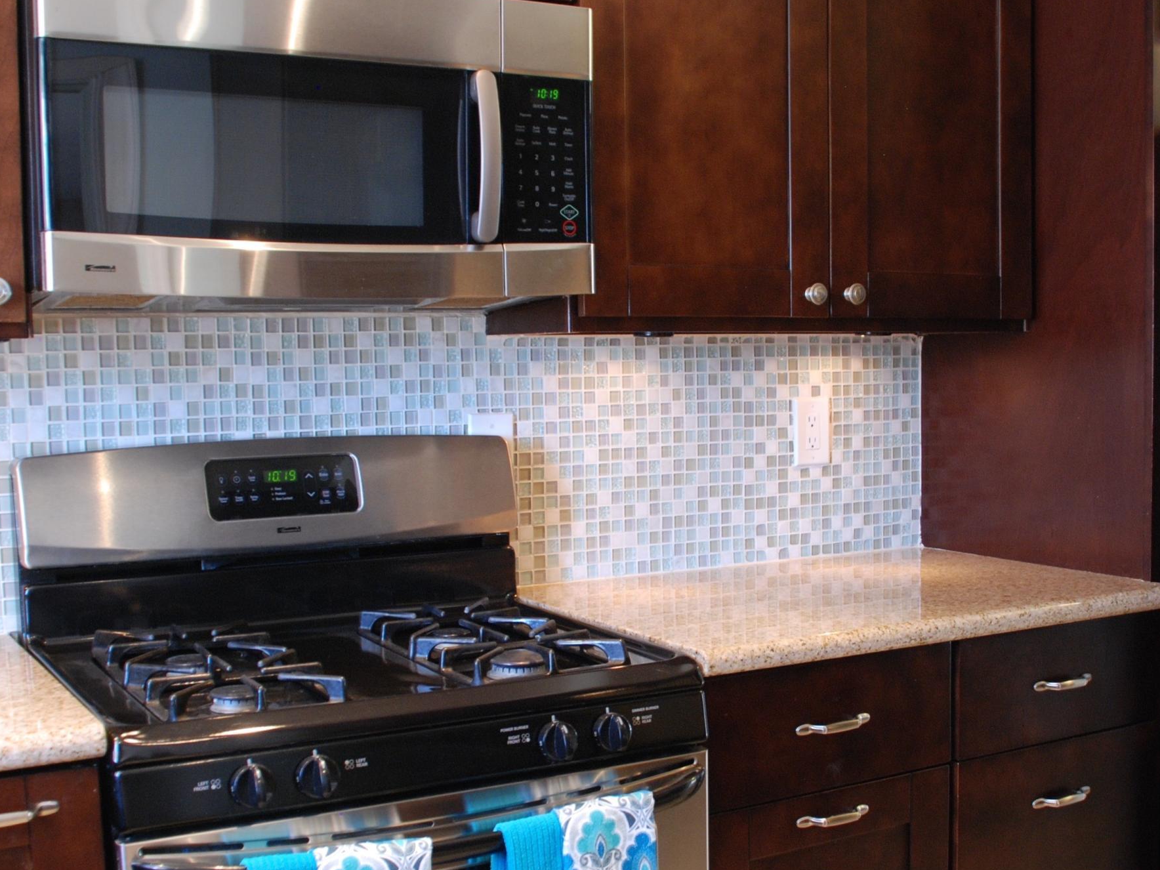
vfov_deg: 29.6
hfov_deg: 38.8
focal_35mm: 49
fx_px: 1642
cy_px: 507
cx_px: 693
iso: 400
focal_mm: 20
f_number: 3.8
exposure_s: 1/15
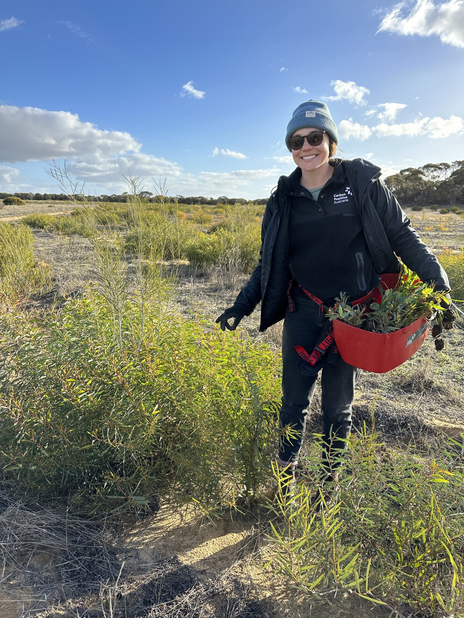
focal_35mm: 24
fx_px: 429
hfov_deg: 56.8
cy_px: 309
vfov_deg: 71.6
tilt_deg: -13.3
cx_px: 232
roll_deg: +0.1
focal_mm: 6.86
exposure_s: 1/2203
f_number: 1.78
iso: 80
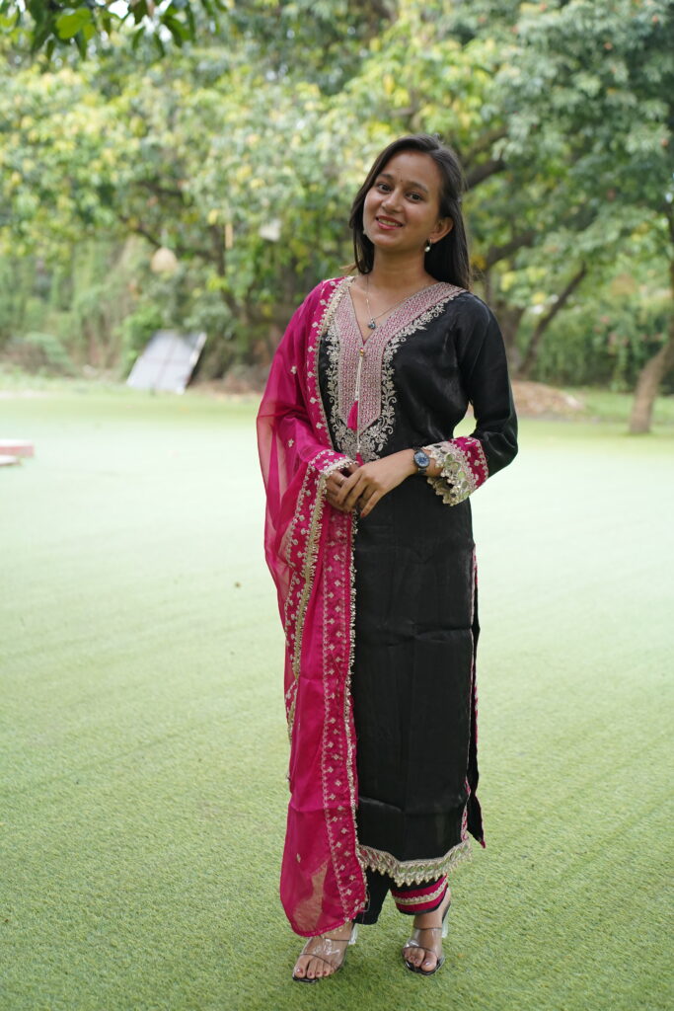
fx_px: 1207
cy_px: 506
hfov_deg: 31.2
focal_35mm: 43
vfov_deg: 45.4
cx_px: 337
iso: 3200
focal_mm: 43
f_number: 2.8
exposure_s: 1/200
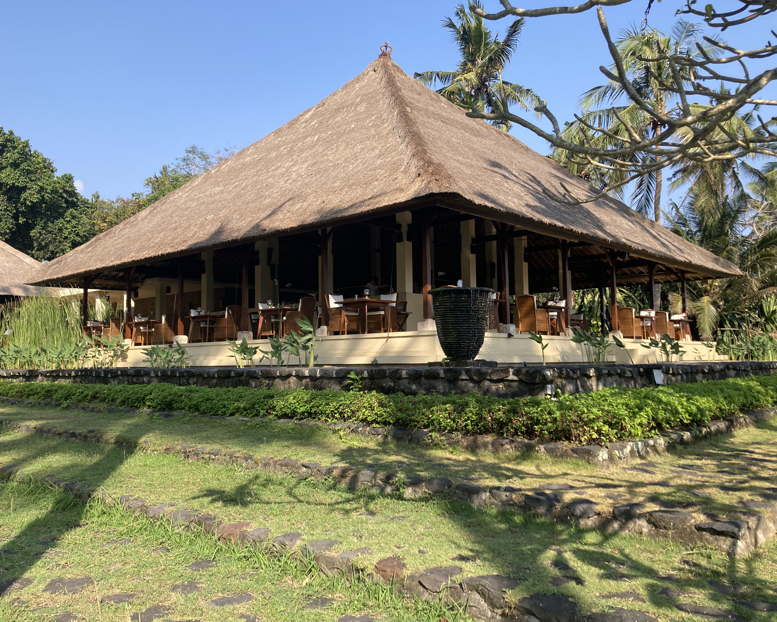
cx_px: 351
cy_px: 311
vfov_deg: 48.5
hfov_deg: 58.7
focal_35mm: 30
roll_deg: +0.5
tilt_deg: +5.2
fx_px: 690
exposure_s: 1/979
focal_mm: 3.99
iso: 20
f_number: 1.8
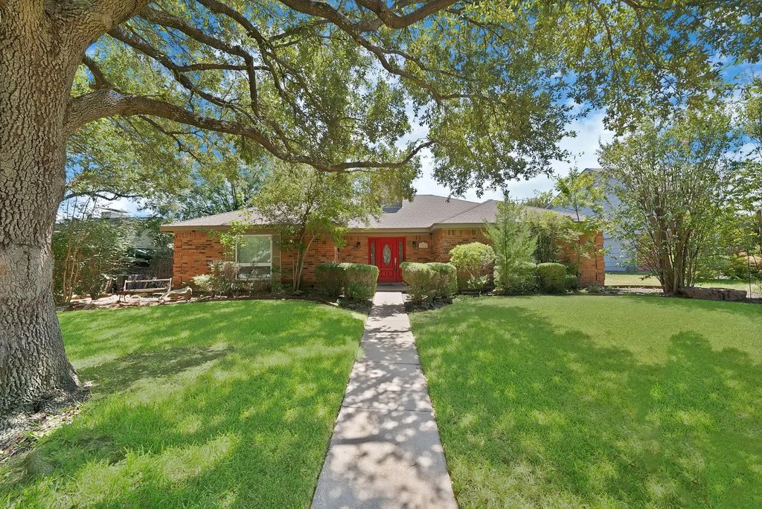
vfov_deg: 90.1
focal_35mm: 12
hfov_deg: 112.6
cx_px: 381
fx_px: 254
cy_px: 254
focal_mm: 12
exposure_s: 1/50
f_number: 9
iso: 640
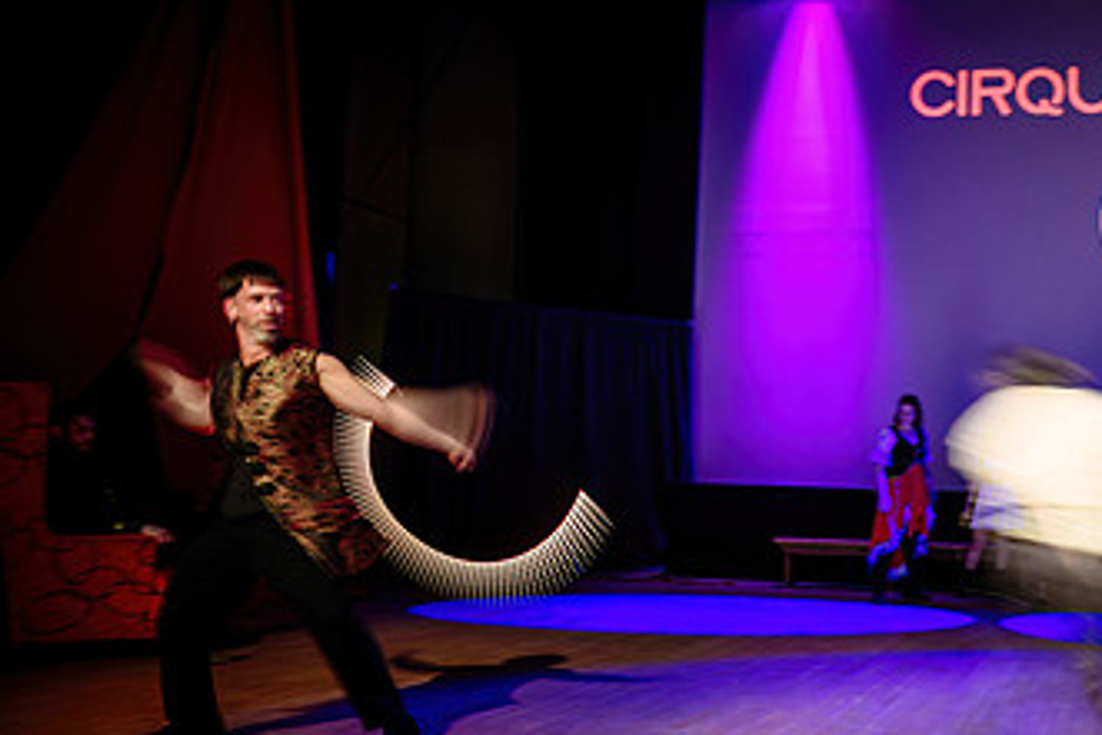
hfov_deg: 43.5
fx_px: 1286
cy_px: 401
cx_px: 932
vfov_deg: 31.9
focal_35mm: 42
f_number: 2.8
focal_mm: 24
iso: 64
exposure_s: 1/5
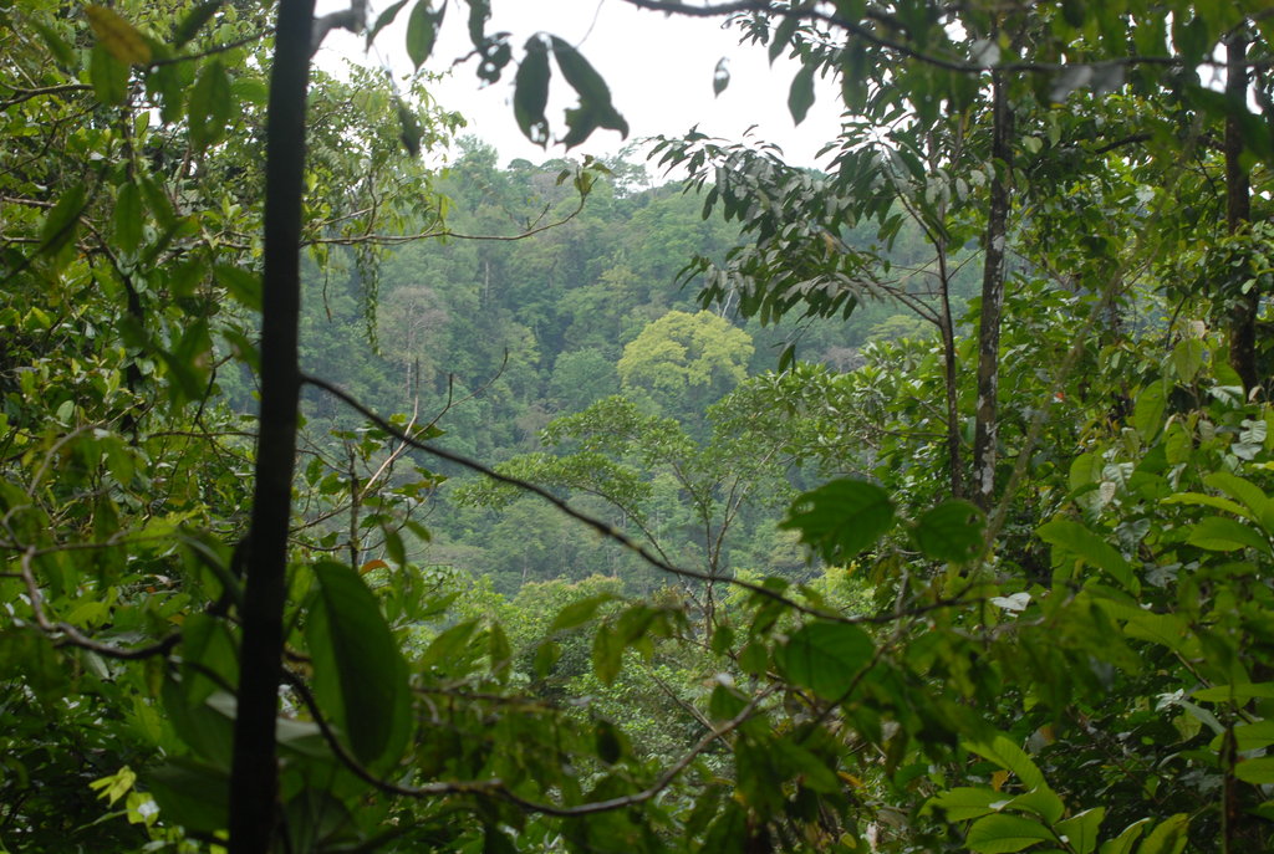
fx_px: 3989
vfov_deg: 12.2
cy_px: 427
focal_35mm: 112
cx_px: 637
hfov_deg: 18.1
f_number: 9
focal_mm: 75
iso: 200
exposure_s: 1/50
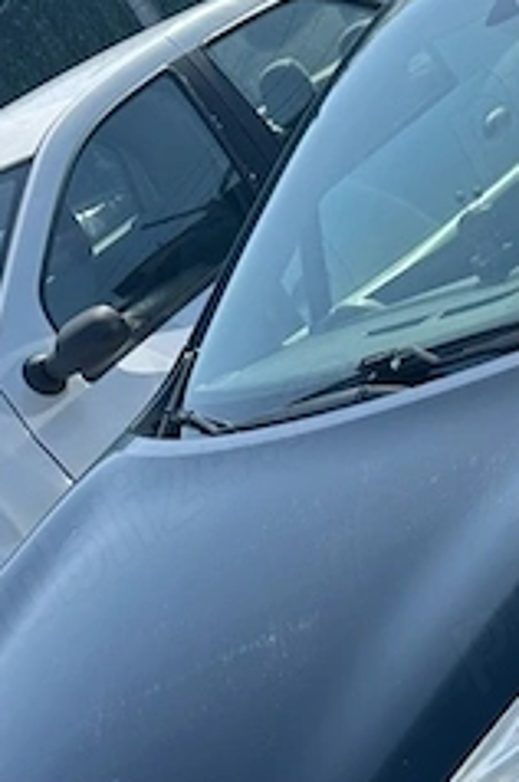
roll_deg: +28.6
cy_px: 591
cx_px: 788
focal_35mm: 84
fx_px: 1822
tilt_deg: -22.2
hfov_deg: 15.0
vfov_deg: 24.0
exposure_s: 1/1916
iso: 80
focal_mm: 6.86
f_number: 1.78
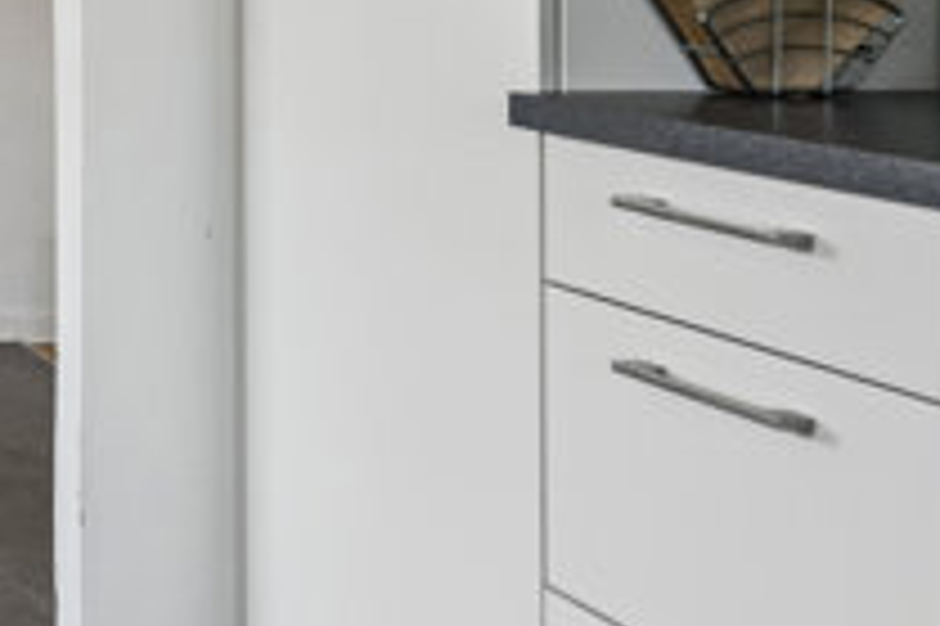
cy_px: -110
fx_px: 1800
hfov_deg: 21.6
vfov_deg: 18.7
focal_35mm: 69
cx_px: -652
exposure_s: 1/125
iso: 400
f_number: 6.3
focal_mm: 18
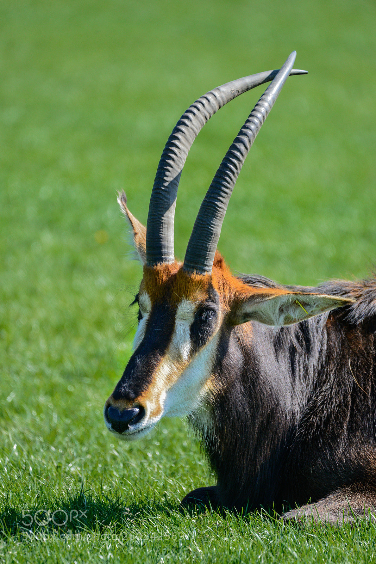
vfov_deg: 3.4
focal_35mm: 600
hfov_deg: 2.3
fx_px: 9391
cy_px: 282
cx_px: 188
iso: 1000
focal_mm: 600
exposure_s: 1/1000
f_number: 6.3
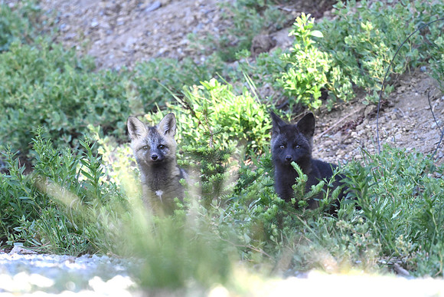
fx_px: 14803
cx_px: 222
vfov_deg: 1.1
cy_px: 148
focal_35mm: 1200
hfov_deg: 1.7
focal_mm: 1200
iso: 6400
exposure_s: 1/500
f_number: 13
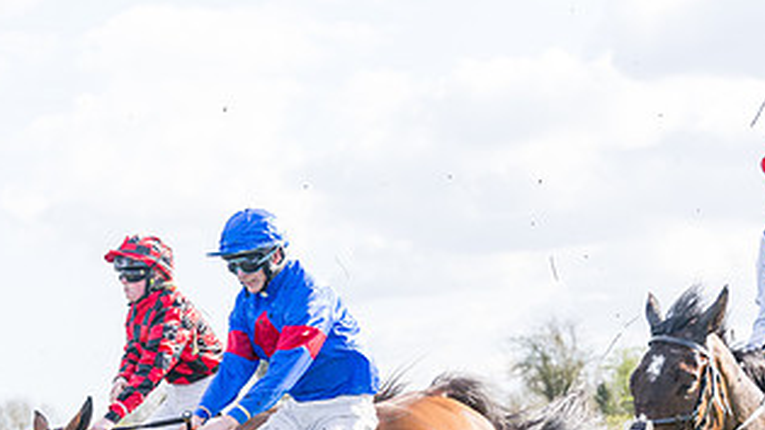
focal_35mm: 208
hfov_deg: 10.4
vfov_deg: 5.8
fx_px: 4218
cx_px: 319
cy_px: 551
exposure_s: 1/1600
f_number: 4
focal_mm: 70
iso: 400
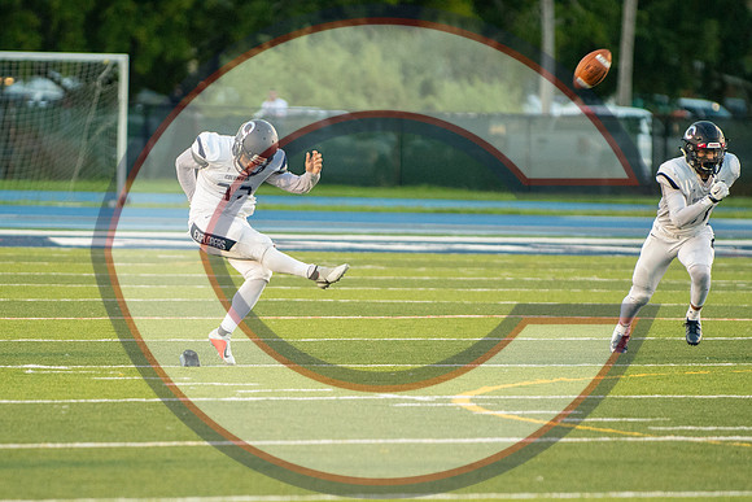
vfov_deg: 3.8
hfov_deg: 5.6
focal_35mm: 367
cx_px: 293
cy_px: 307
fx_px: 7658
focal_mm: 200
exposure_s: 1/1600
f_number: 2.8
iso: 3600
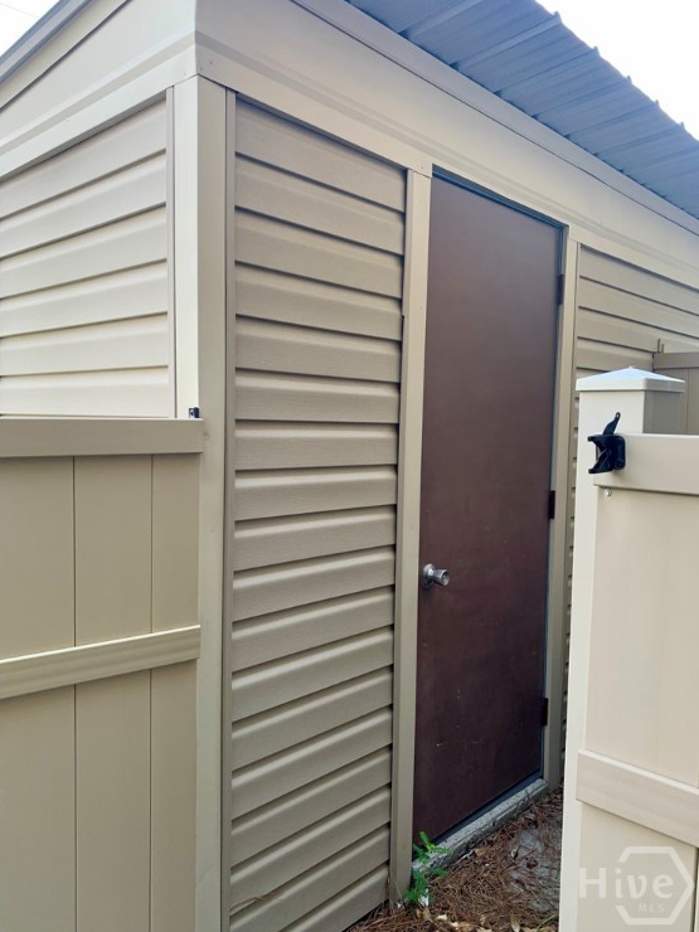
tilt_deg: -4.0
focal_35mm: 27
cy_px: 475
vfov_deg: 65.3
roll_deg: -0.6
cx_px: 346
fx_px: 727
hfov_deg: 51.4
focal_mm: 4.25
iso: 25
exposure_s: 1/122
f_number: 1.8
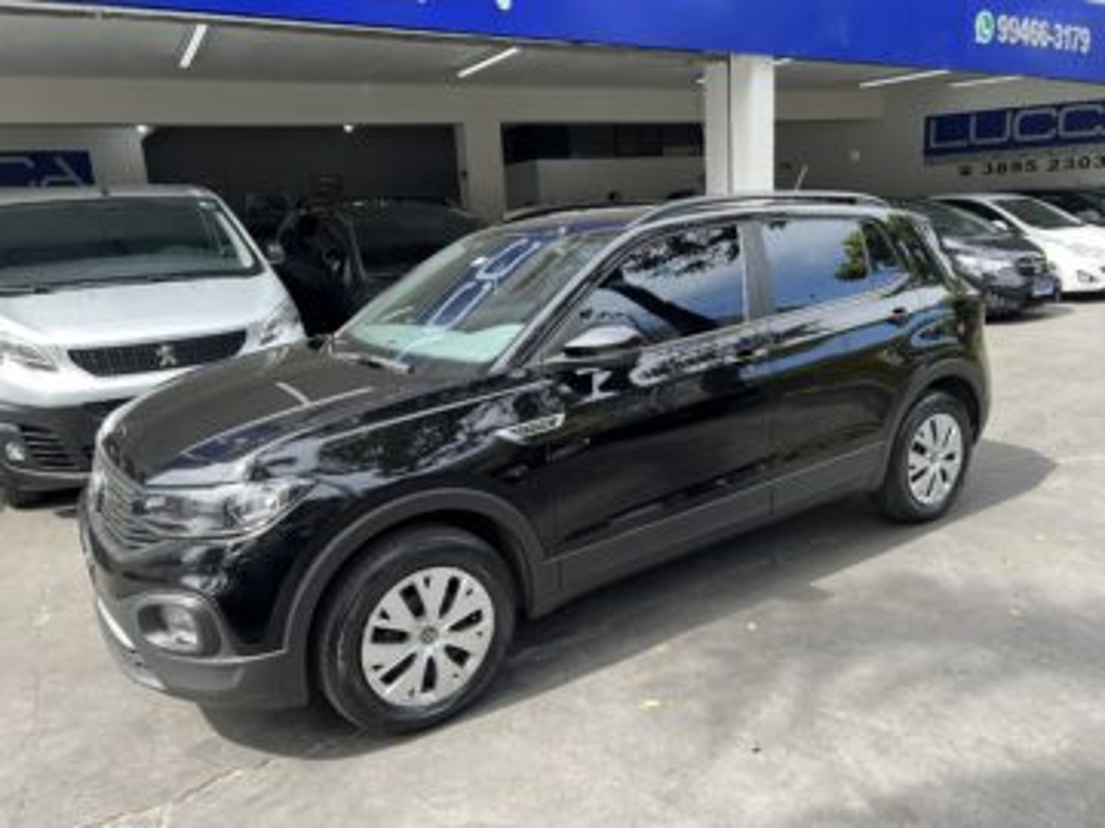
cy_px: 414
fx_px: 830
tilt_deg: -13.7
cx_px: 552
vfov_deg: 53.1
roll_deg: +3.9
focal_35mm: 26
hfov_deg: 67.3
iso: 50
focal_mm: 5.7
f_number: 1.5
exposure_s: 1/506
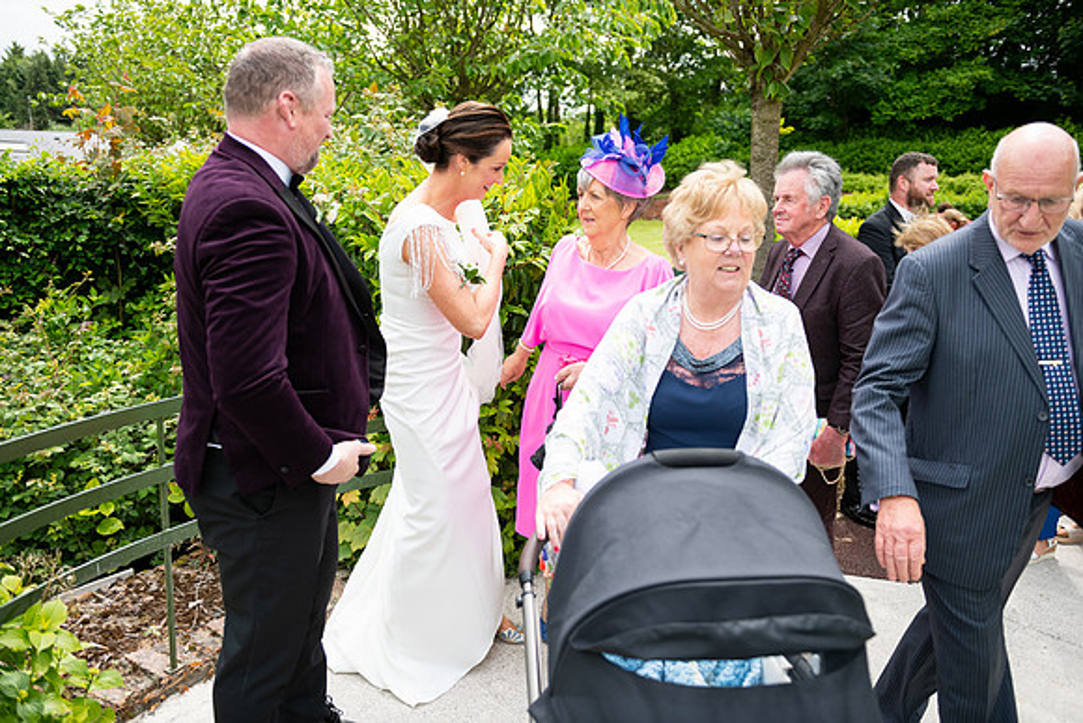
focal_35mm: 29
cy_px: 362
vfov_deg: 45.0
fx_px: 873
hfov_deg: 63.6
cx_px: 542
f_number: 3.5
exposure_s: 1/1600
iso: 250
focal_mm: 29
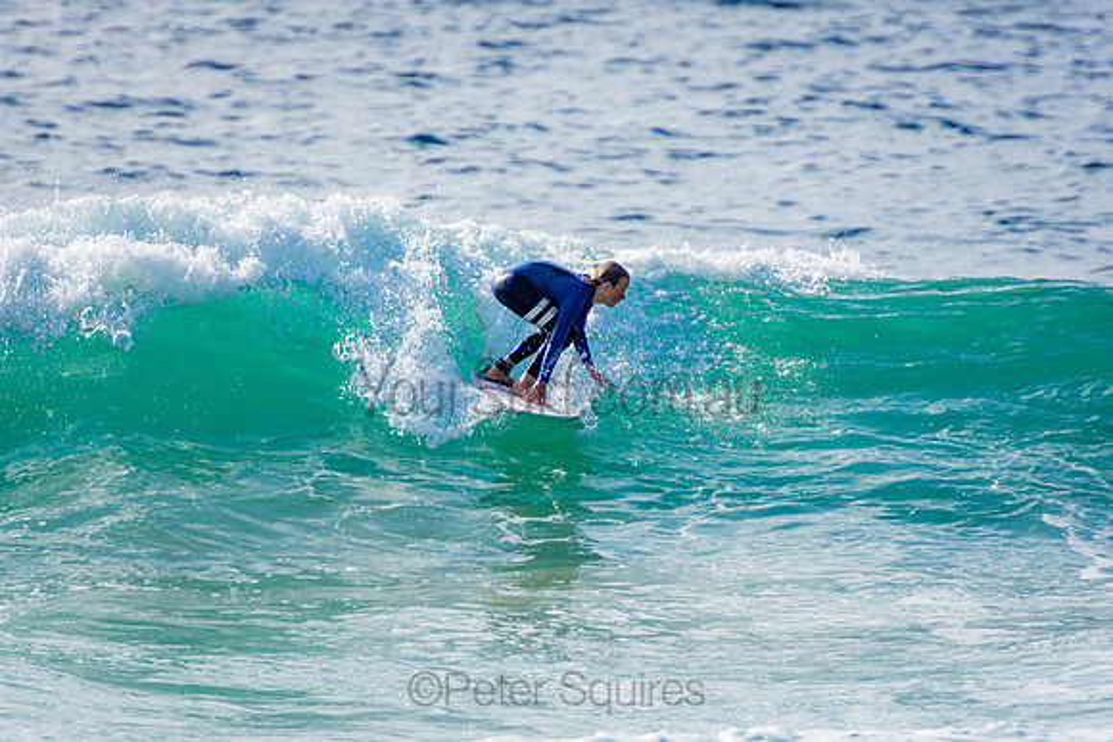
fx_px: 18553
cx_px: 556
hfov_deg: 3.4
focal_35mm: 600
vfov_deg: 2.3
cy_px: 371
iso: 320
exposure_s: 1/2000
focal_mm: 400
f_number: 5.6
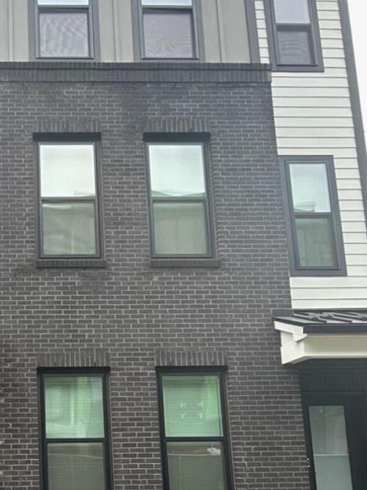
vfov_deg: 48.6
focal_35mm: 36
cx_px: 10
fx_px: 509
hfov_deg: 36.2
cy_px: 389
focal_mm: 2.22
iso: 50
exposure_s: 1/175
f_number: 2.2
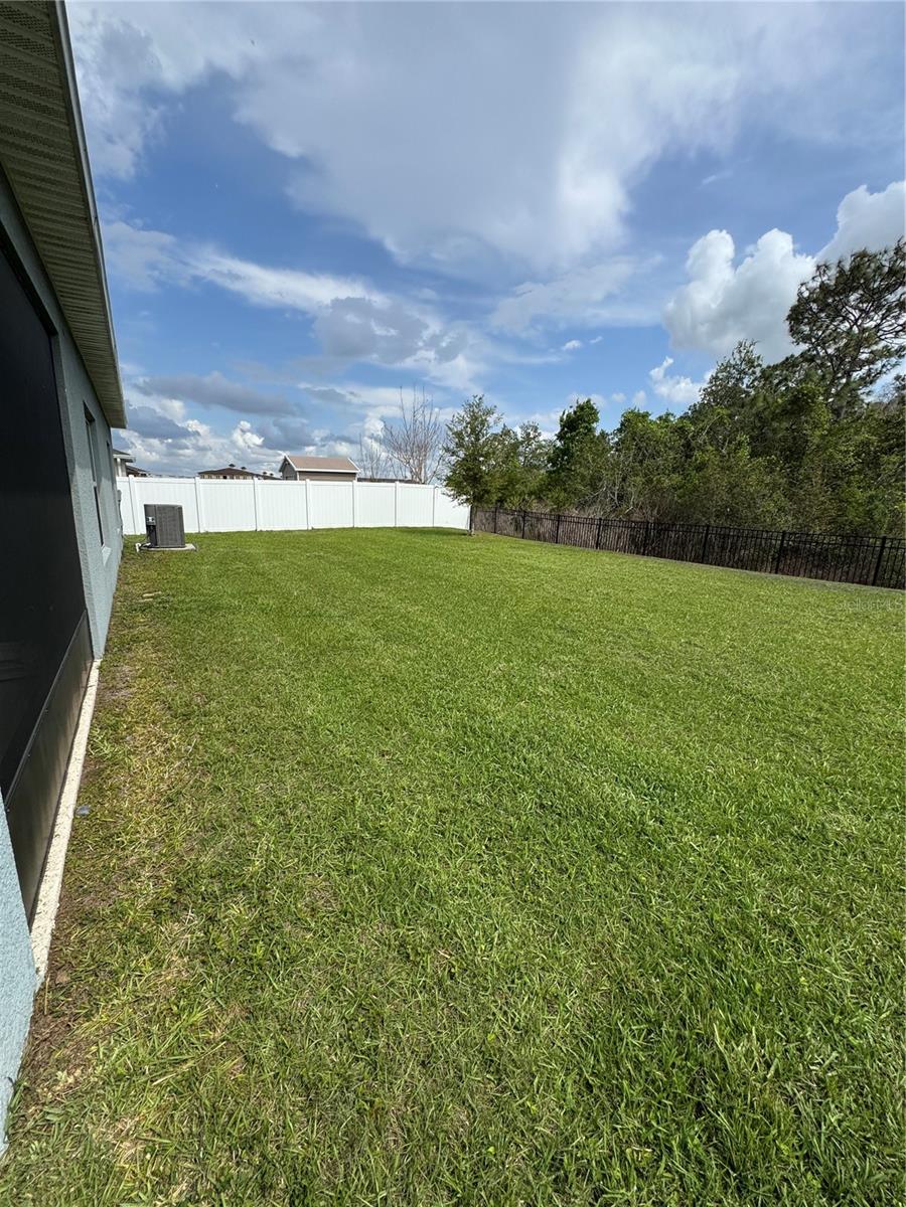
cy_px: 604
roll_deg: -1.4
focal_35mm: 14
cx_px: 453
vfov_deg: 102.1
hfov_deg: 85.7
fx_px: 489
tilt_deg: -9.5
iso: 40
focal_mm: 2.22
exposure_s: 1/2028
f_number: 2.2
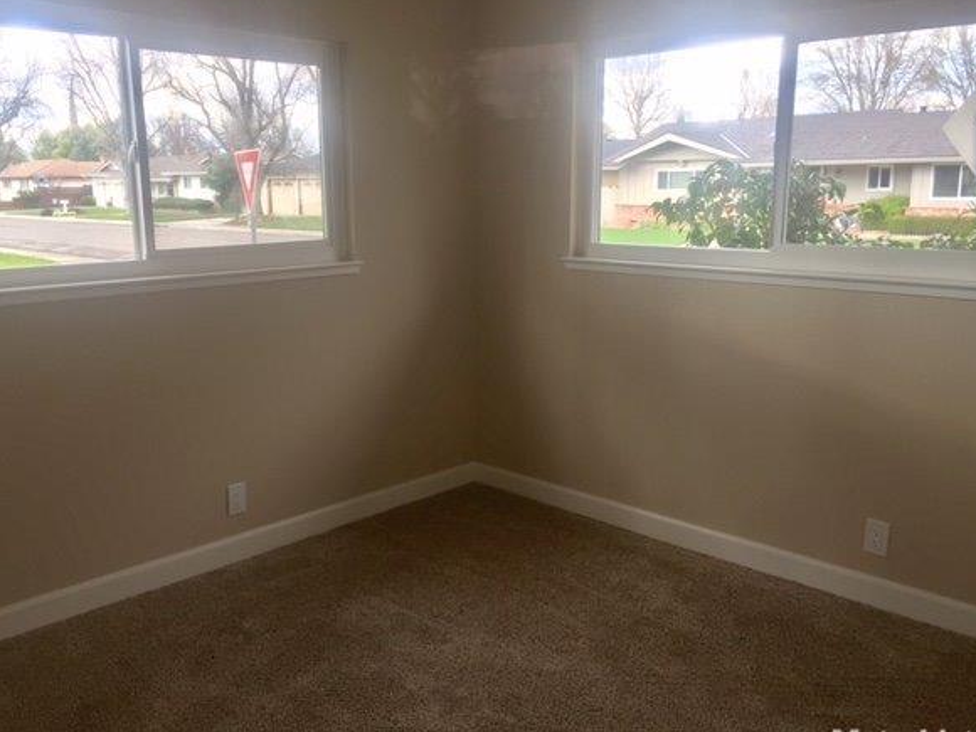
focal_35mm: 32
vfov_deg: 44.2
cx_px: 456
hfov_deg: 56.8
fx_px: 902
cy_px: 358
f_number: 2.2
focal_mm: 4.15
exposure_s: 1/60
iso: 40
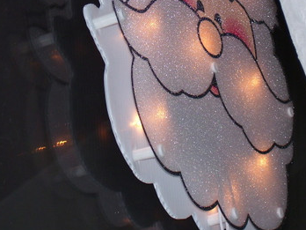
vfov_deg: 9.8
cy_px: 23
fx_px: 1335
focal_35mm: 151
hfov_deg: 13.1
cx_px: 157
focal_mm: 13.5
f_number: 4.1
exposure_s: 1/90
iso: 80
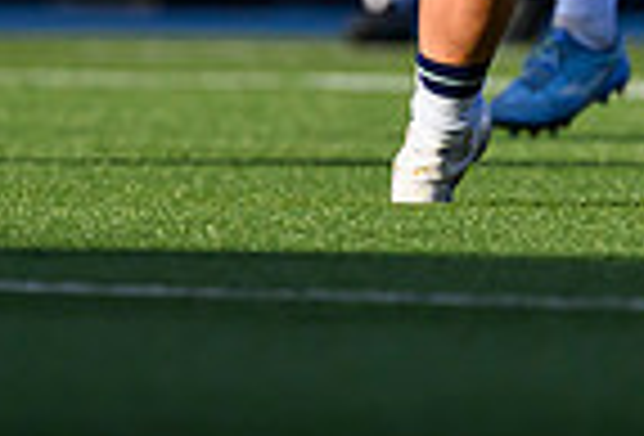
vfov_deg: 0.6
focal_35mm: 2462
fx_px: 44277
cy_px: -306
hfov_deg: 0.8
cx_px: 968
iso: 800
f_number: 3.5
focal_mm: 400
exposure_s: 1/6400
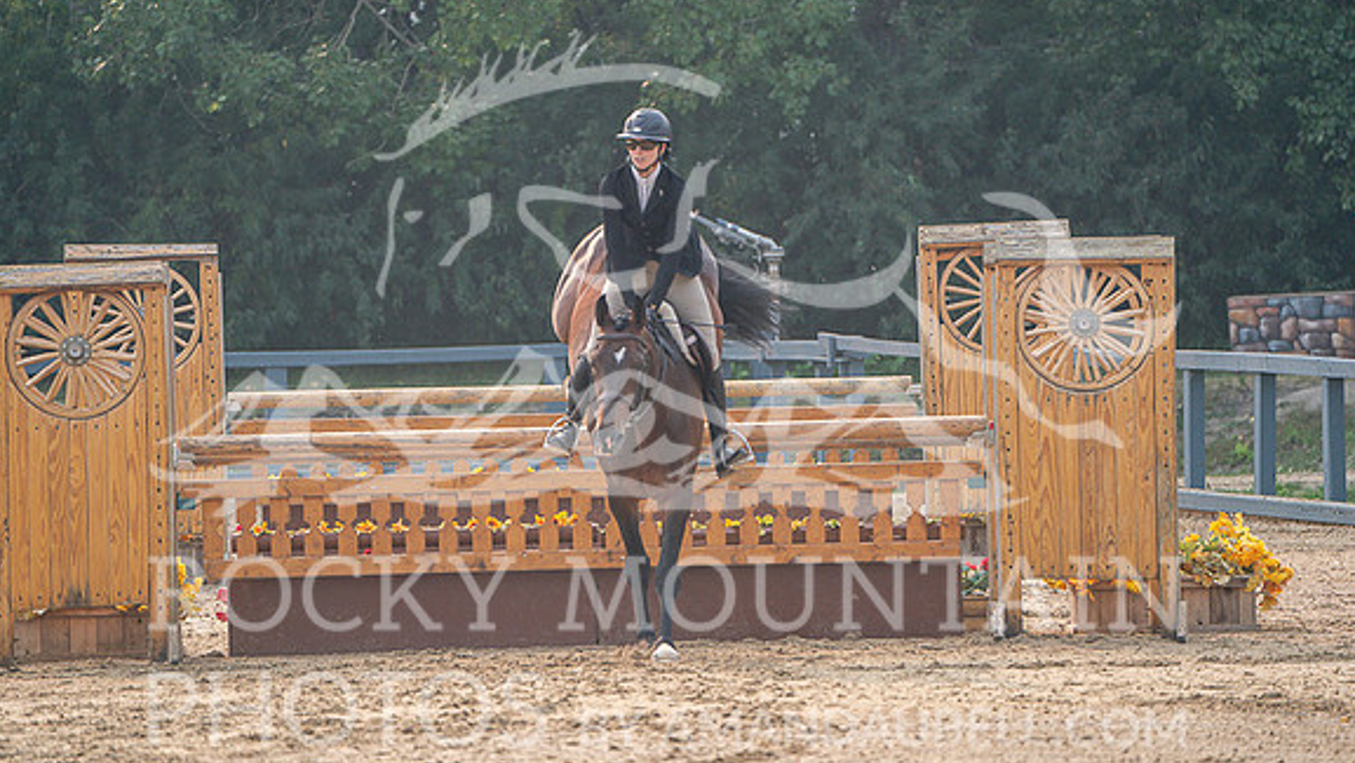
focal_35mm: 421
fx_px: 15131
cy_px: 382
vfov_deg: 2.9
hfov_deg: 5.1
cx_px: 676
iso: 500
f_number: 5.6
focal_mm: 400
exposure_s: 1/640
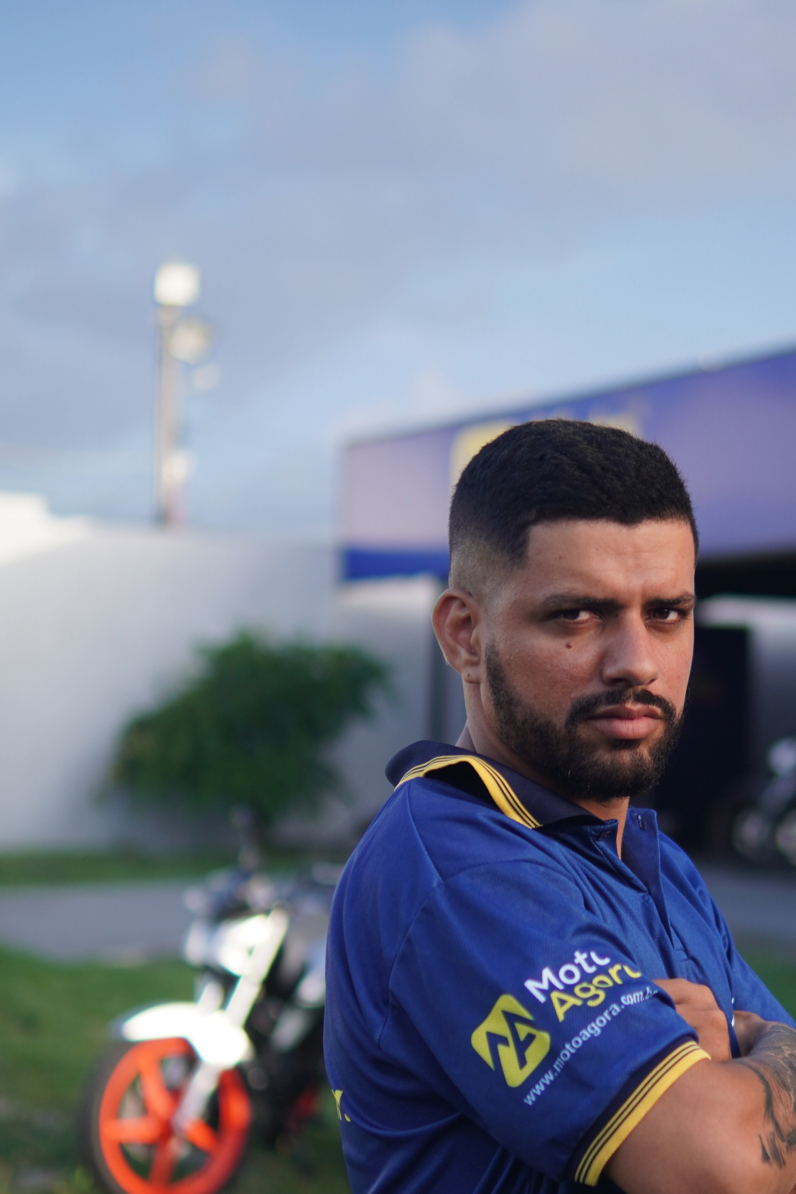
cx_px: 583
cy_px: 774
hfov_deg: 17.2
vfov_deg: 25.6
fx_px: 2613
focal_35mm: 79
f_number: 1.4
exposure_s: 1/125
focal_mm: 33
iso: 100
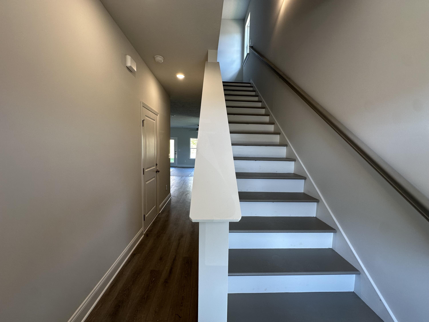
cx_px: 214
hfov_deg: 102.1
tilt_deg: -4.0
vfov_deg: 85.7
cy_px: 161
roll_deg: -1.4
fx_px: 174
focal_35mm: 14
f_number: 2.2
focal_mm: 2.22
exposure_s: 1/120
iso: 100
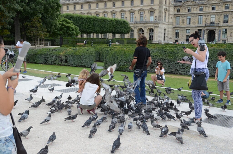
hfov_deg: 48.0
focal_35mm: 40
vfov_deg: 32.9
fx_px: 262
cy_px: 77
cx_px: 116
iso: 100
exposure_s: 1/200
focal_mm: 27
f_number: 7.1
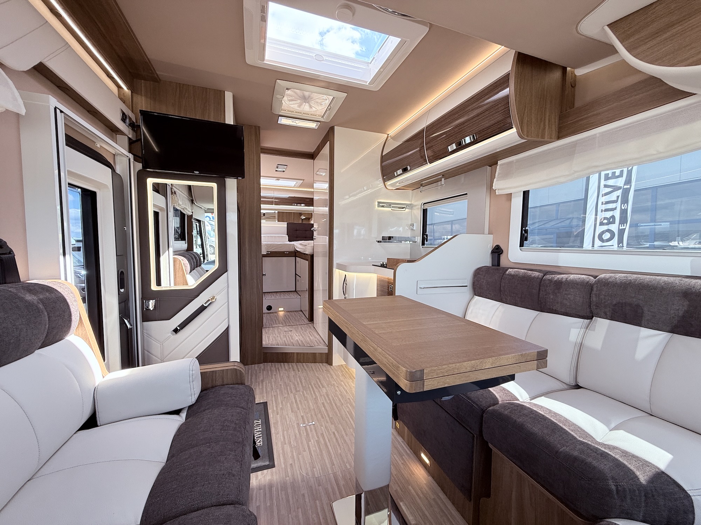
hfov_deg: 102.1
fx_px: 284
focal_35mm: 14
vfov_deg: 85.7
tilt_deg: -1.9
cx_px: 350
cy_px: 262
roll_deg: -0.3
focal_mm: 2.22
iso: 64
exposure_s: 1/141
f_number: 2.2
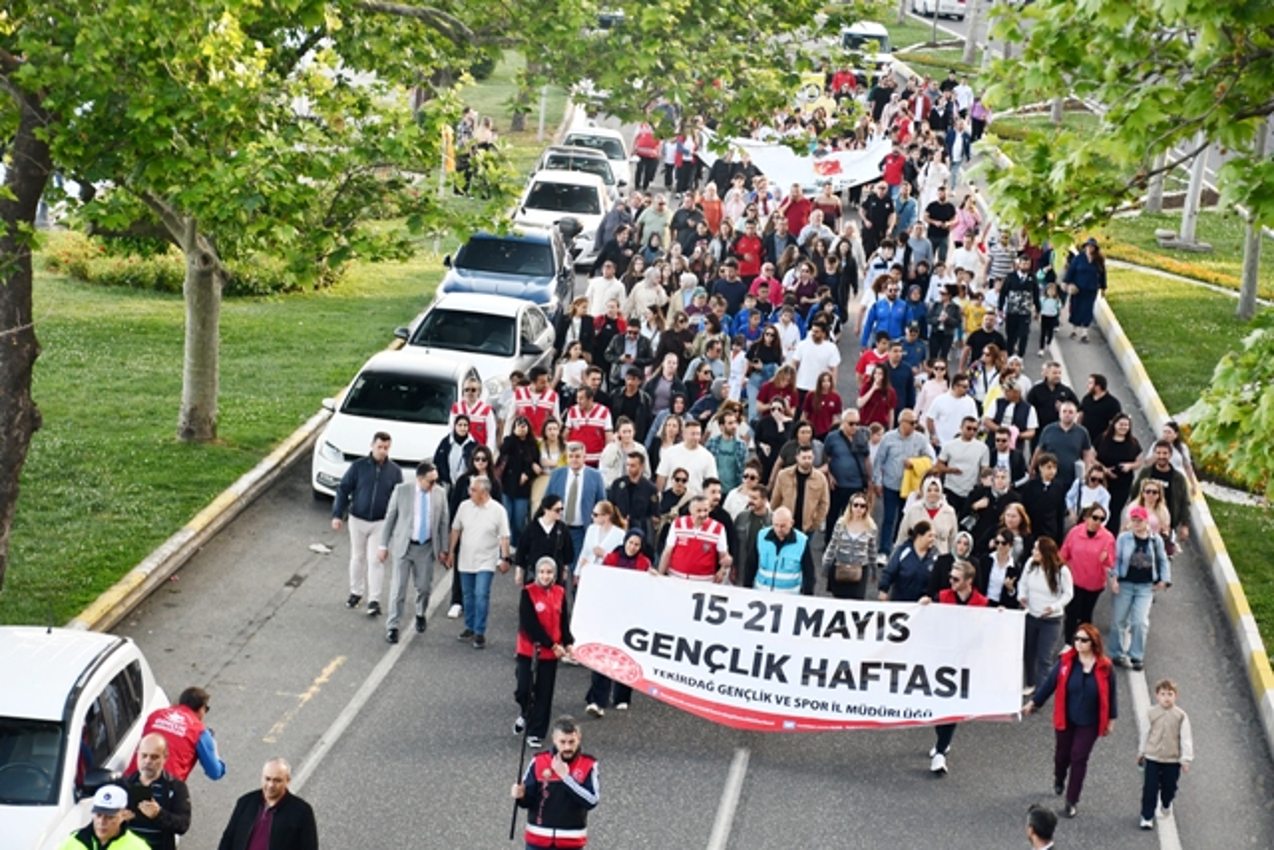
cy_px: 425
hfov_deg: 21.9
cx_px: 637
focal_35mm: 93
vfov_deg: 14.7
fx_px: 3292
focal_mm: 62
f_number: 5
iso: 800
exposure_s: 1/200
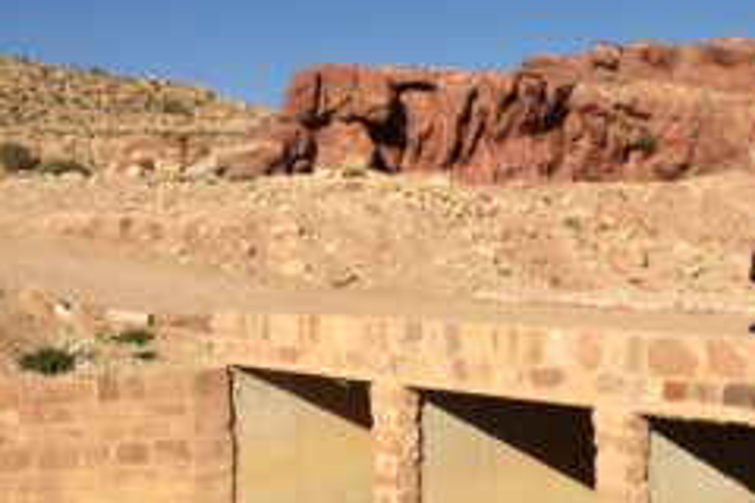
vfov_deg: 25.9
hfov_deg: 36.6
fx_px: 1090
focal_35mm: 52
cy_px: 333
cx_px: 623
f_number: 2.2
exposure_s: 1/3731
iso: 40
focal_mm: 4.12
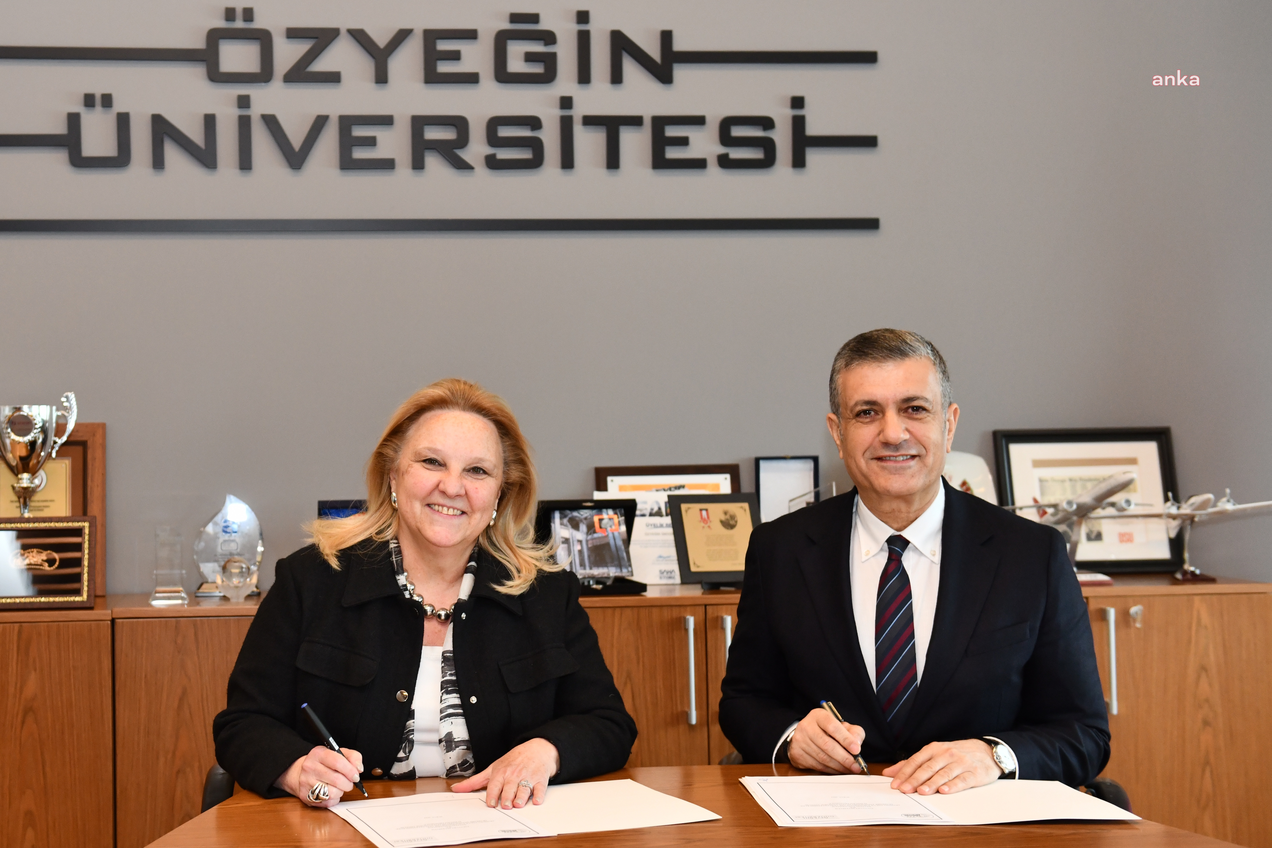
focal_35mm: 40
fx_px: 1413
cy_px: 424
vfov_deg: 33.4
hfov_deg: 48.5
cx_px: 636
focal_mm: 40
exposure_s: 1/200
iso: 1000
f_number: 3.5
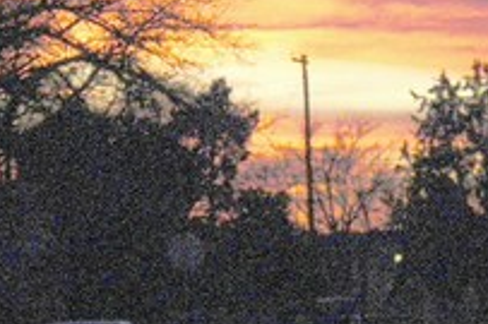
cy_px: 115
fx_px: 4700
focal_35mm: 347
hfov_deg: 5.9
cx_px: 238
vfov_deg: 4.0
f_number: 4.4
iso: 800
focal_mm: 27.9
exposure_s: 1/125
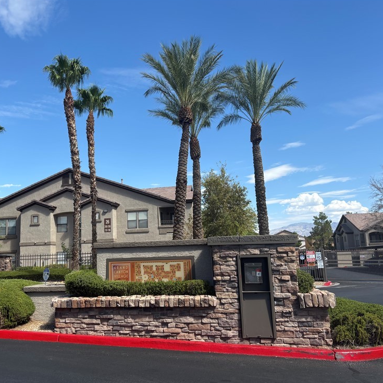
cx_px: 143
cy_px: 193
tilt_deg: +8.7
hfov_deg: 50.6
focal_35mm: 32
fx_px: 401
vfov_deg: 51.1
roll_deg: +1.9
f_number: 1.6
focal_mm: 5.96
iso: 50
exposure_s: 1/2571
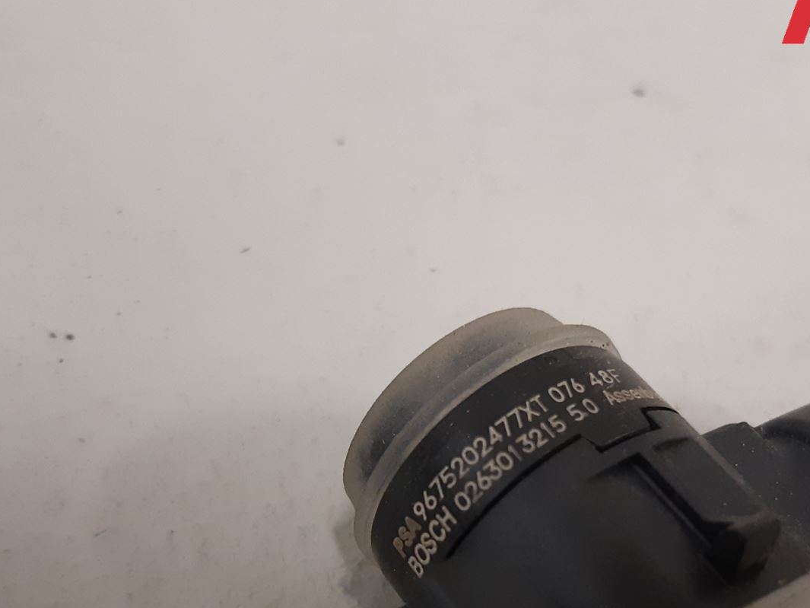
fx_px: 1170
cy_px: 500
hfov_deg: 38.1
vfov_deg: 28.4
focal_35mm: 50
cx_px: 470
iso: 200
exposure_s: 1/50
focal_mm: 3.93
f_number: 1.7
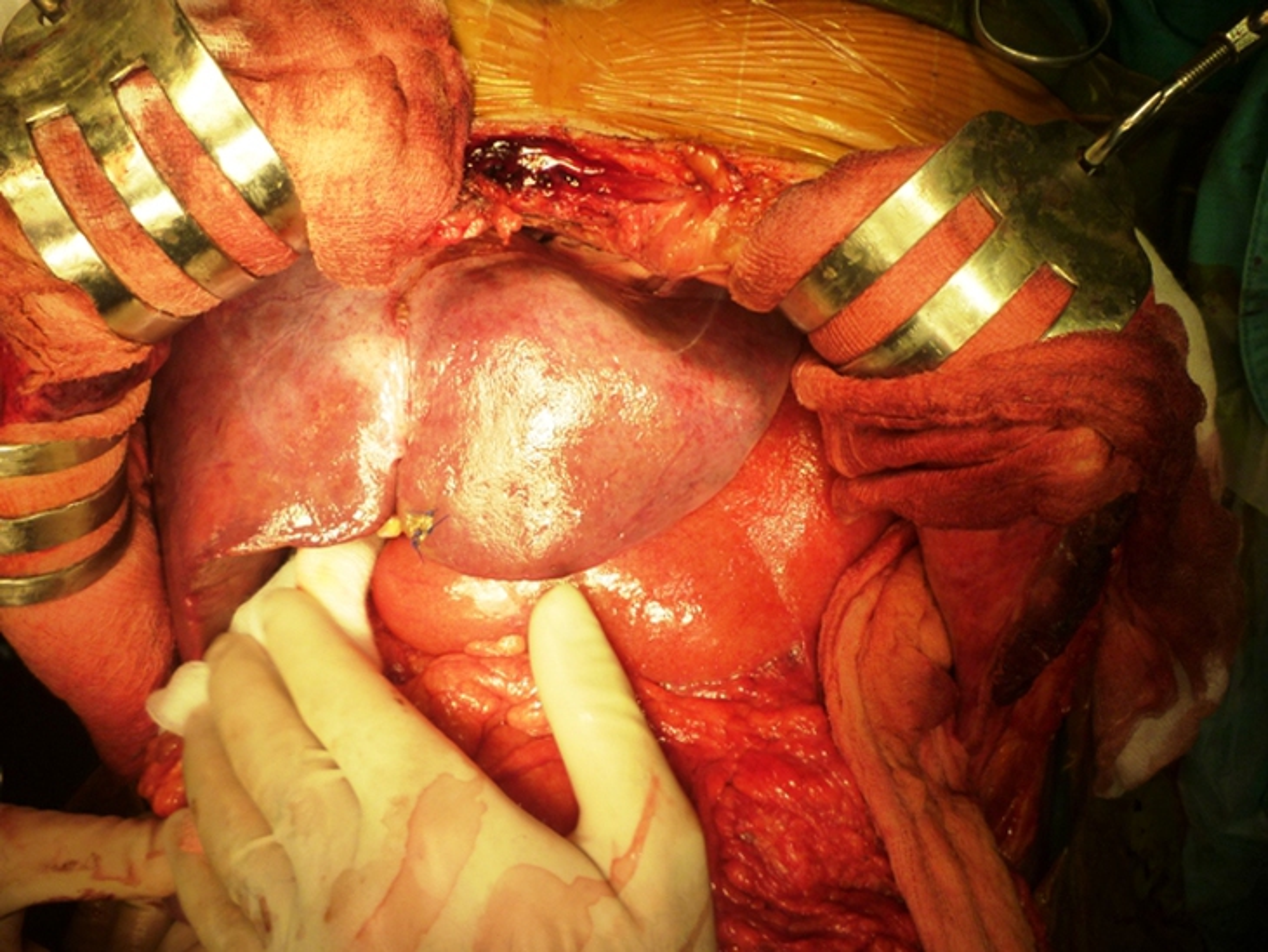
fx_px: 1063
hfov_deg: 61.6
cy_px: 476
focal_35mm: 29
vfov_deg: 48.3
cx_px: 634
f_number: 3.3
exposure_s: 1/160
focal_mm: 5.2
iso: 125
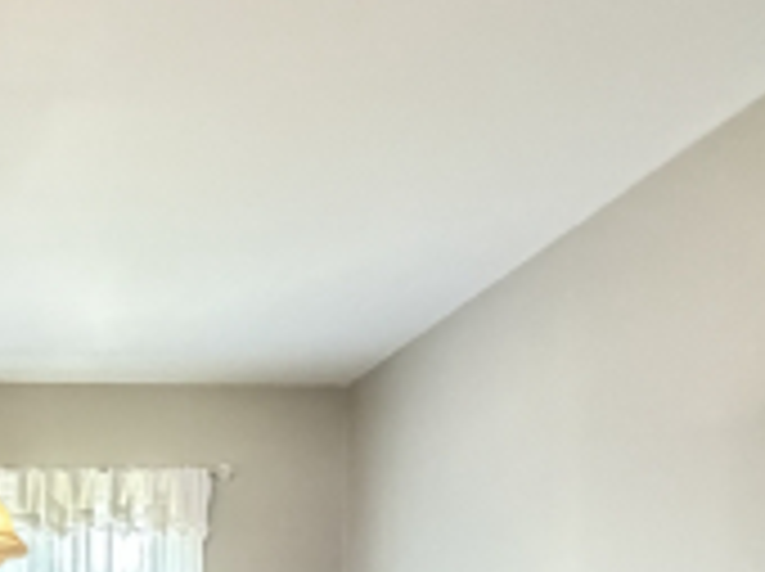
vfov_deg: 23.4
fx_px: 1214
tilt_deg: -0.6
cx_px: -128
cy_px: 743
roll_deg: -0.8
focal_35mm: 55
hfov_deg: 30.3
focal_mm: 2.22
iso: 1250
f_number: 2.2
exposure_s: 1/60
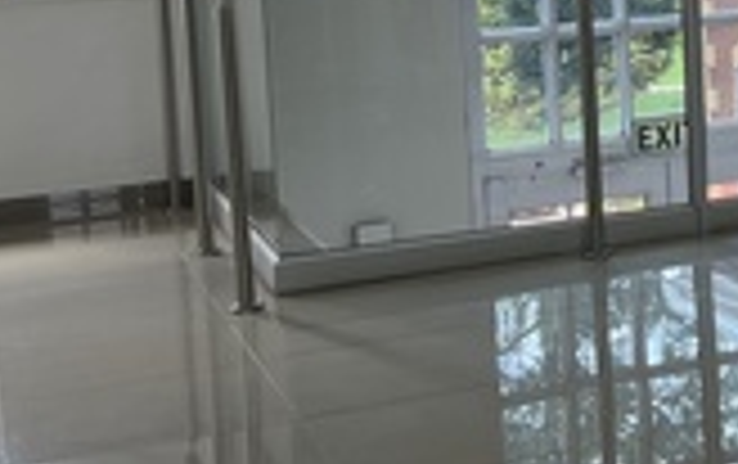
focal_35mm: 84
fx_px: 1692
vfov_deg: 15.3
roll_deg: +1.9
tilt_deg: -4.8
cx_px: 873
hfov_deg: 22.7
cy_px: -16
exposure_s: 1/100
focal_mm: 5.1
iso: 40
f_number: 1.6
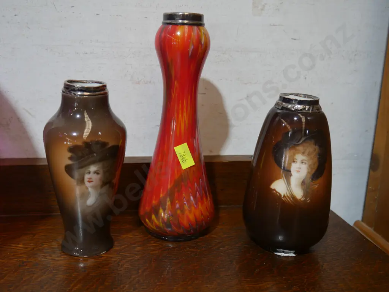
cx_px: 194
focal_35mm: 36
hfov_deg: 51.3
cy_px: 146
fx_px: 405
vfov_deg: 39.7
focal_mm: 18
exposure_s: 1/60
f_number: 4
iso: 500
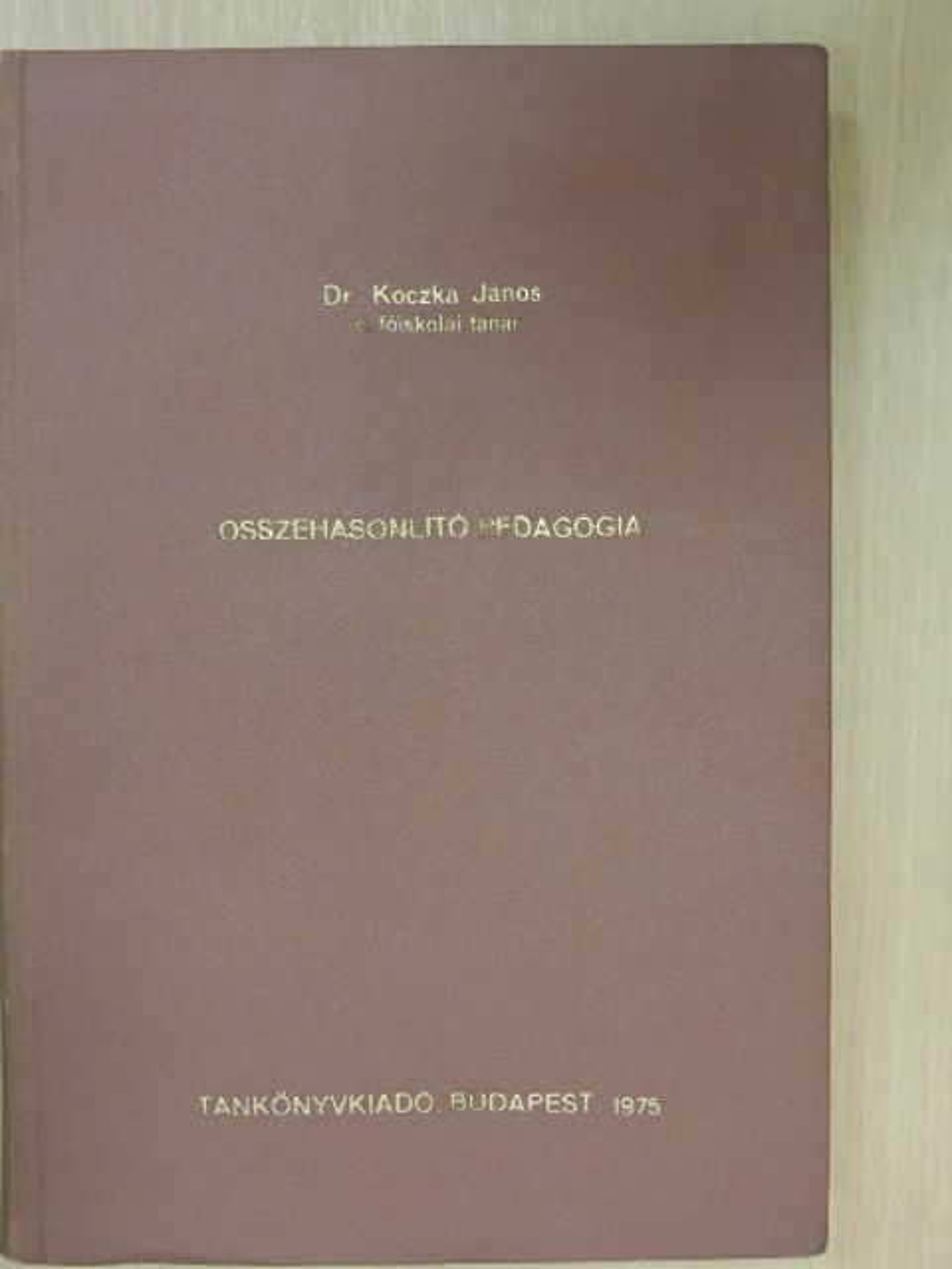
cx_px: 476
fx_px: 1833
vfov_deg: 38.2
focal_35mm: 50
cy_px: 634
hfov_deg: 29.1
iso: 1600
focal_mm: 9
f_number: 4
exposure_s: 1/60
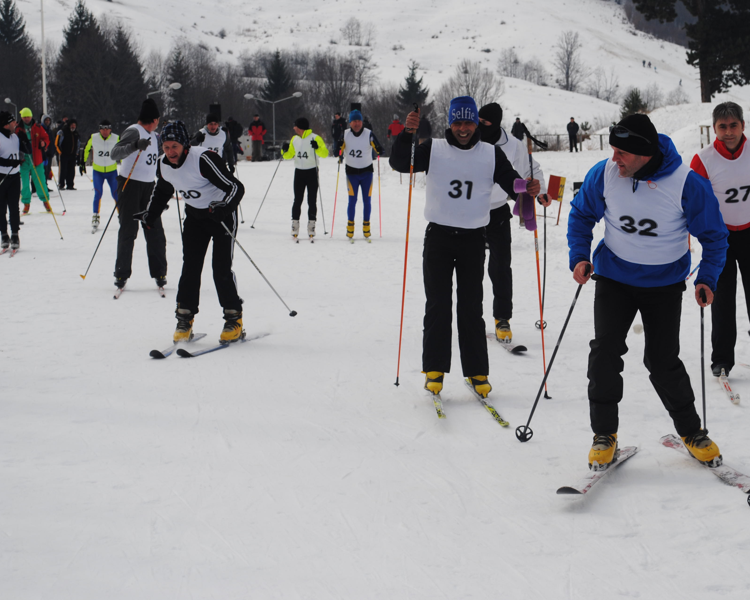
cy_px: 300
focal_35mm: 94
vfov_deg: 16.4
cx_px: 438
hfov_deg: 20.5
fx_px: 2077
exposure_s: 1/250
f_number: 8
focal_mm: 55
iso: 100
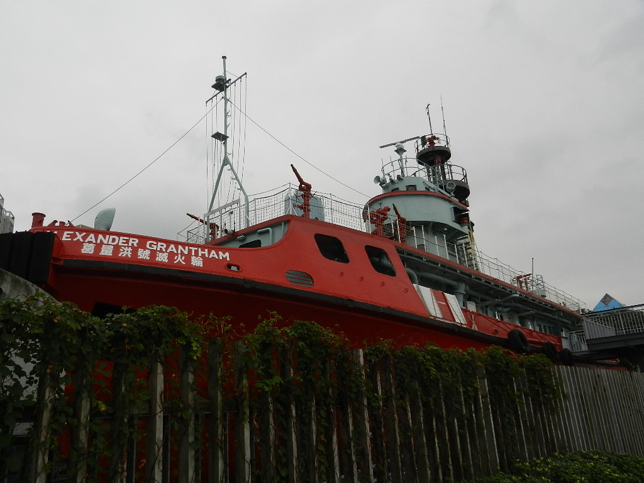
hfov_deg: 61.7
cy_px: 242
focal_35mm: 29
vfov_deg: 48.2
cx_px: 322
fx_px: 540
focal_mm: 5.1
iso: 160
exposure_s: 1/320
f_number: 3.6
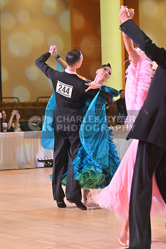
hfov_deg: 13.4
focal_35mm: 102
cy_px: 124
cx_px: 83
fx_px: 705
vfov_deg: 20.0
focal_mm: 102
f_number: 5
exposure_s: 1/400
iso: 5000
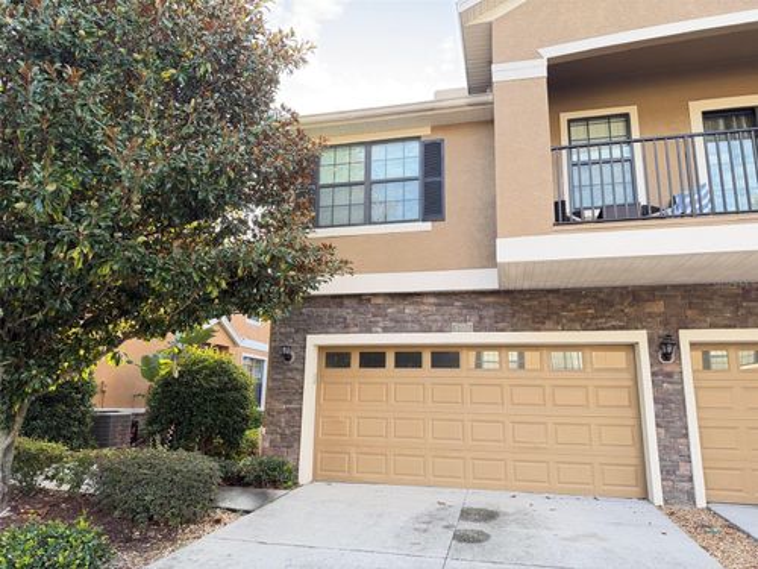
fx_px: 526
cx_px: 379
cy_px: 284
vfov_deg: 56.8
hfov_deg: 71.6
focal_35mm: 24
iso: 80
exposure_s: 1/278
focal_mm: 6.76
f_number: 1.78
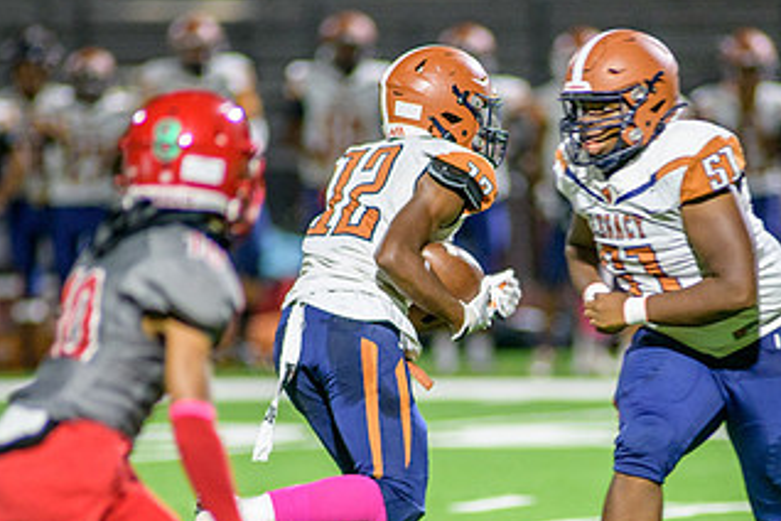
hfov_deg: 3.8
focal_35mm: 547
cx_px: 516
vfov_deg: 2.5
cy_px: 385
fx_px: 11866
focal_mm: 300
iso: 2000
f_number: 2.8
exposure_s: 1/500
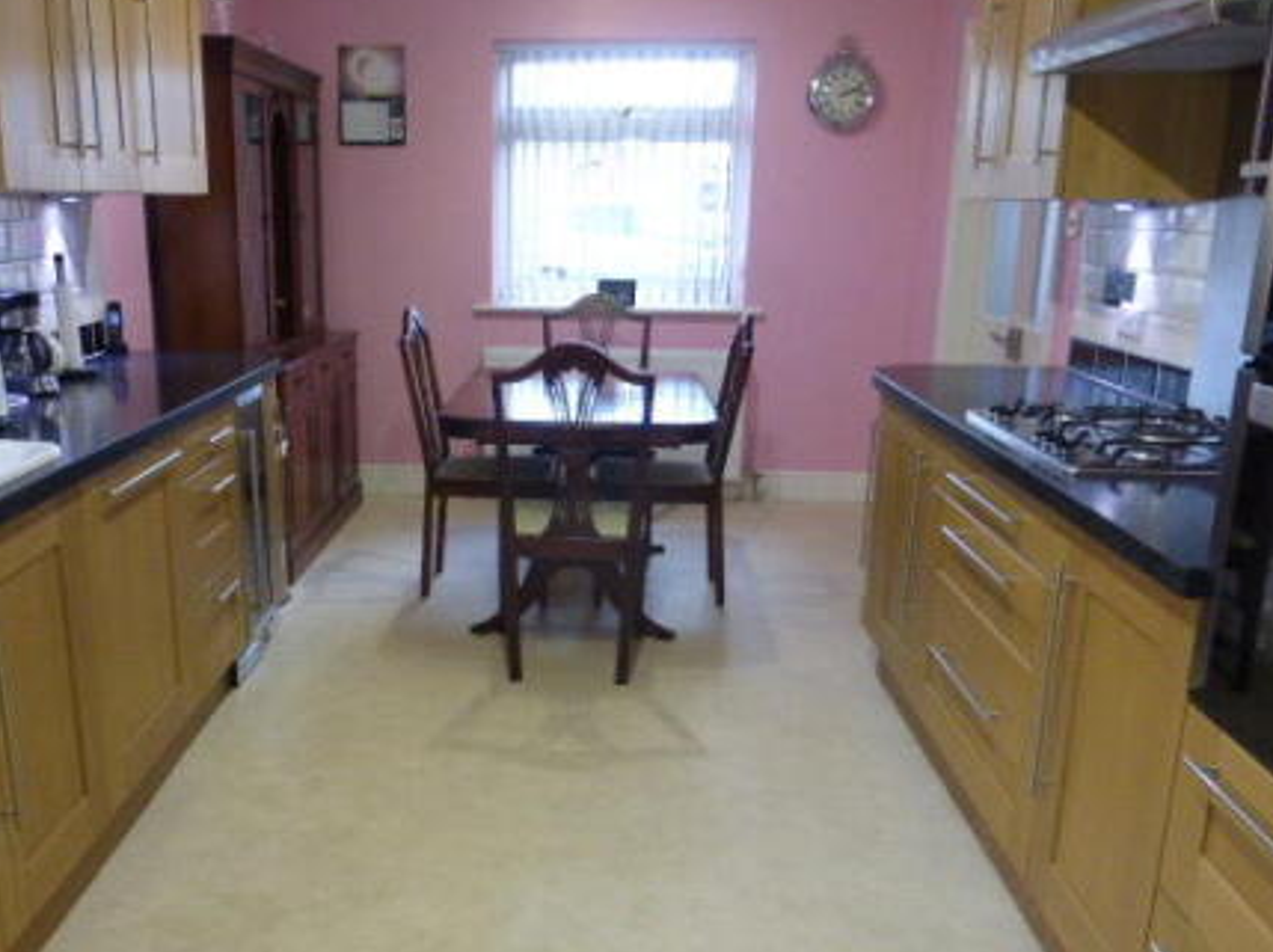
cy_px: 580
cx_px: 530
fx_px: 1249
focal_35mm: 34
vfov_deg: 41.5
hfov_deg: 53.7
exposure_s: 1/25
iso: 400
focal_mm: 4.3
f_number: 3.3
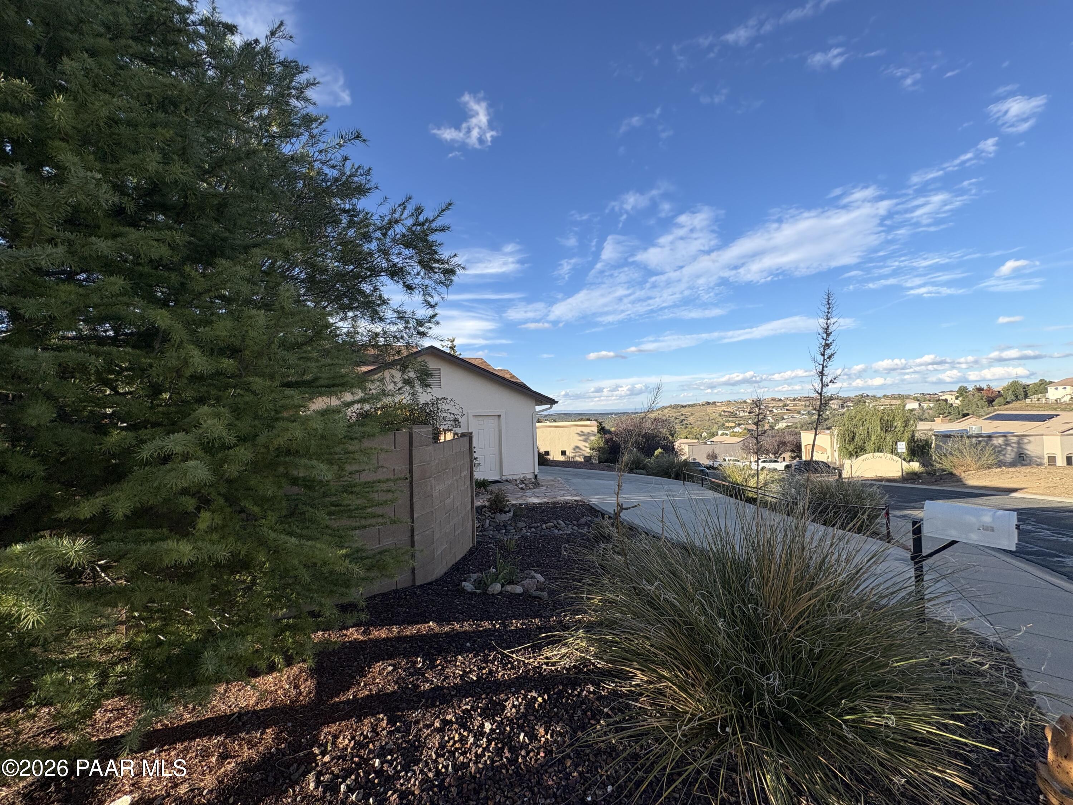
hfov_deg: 102.1
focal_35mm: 14
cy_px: 402
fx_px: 434
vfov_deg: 85.7
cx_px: 536
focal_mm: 2.22
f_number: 2.2
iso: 50
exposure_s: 1/1299
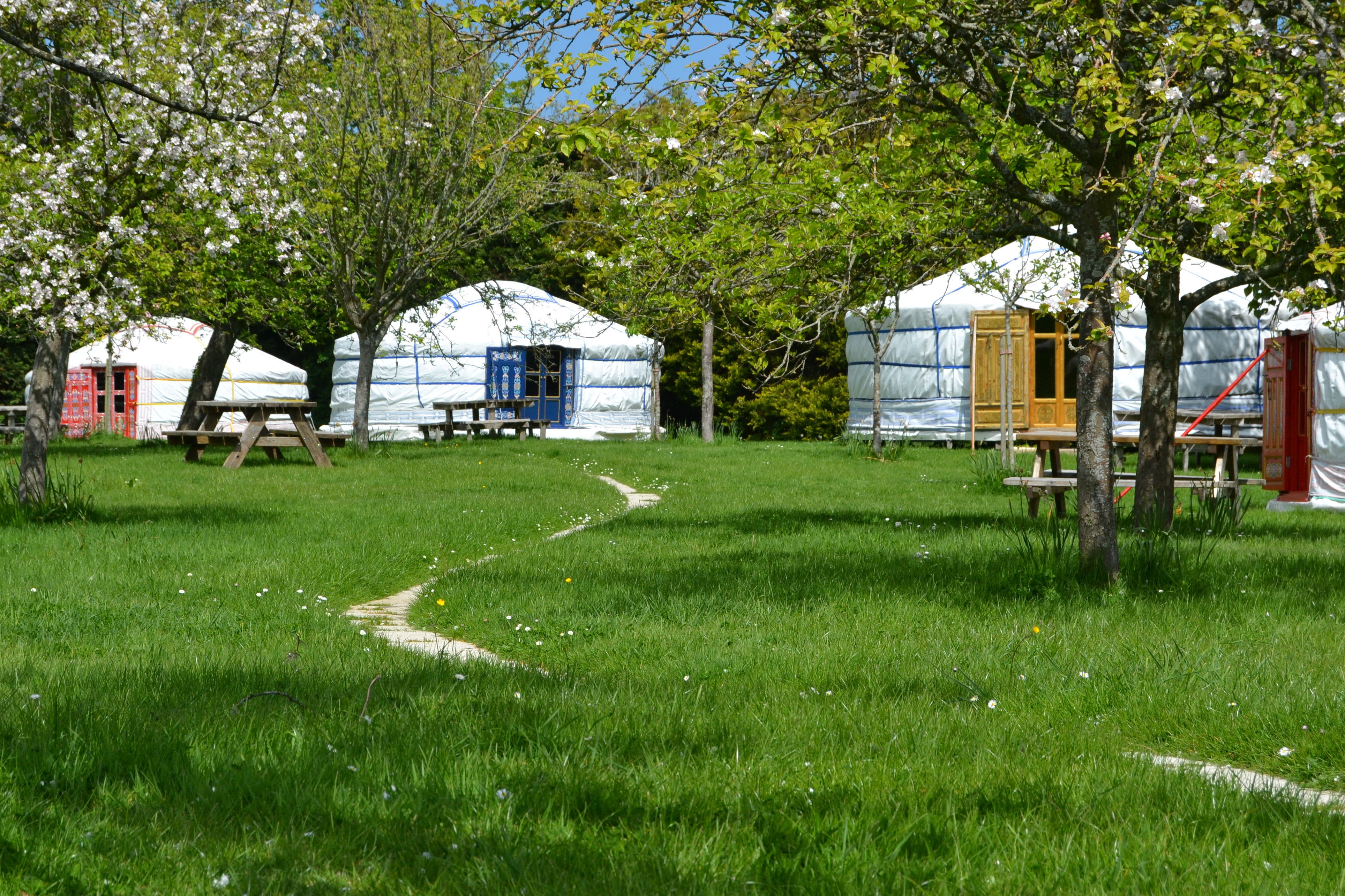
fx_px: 3683
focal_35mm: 99
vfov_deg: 13.9
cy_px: 473
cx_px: 607
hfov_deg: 20.7
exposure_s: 1/320
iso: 100
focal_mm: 55
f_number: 9
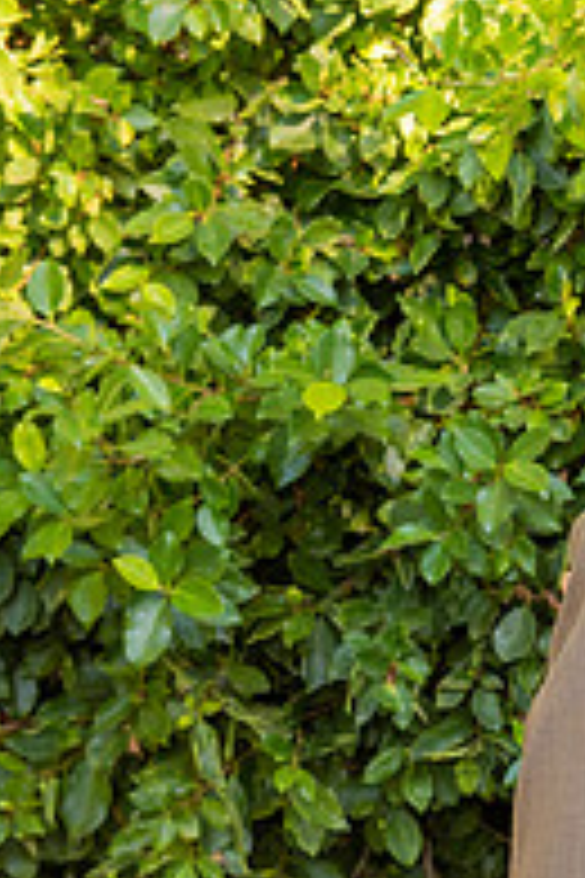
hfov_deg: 7.9
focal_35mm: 167
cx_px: 1152
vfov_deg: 12.2
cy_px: 813
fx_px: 4070
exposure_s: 1/125
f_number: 5
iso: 320
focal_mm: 56
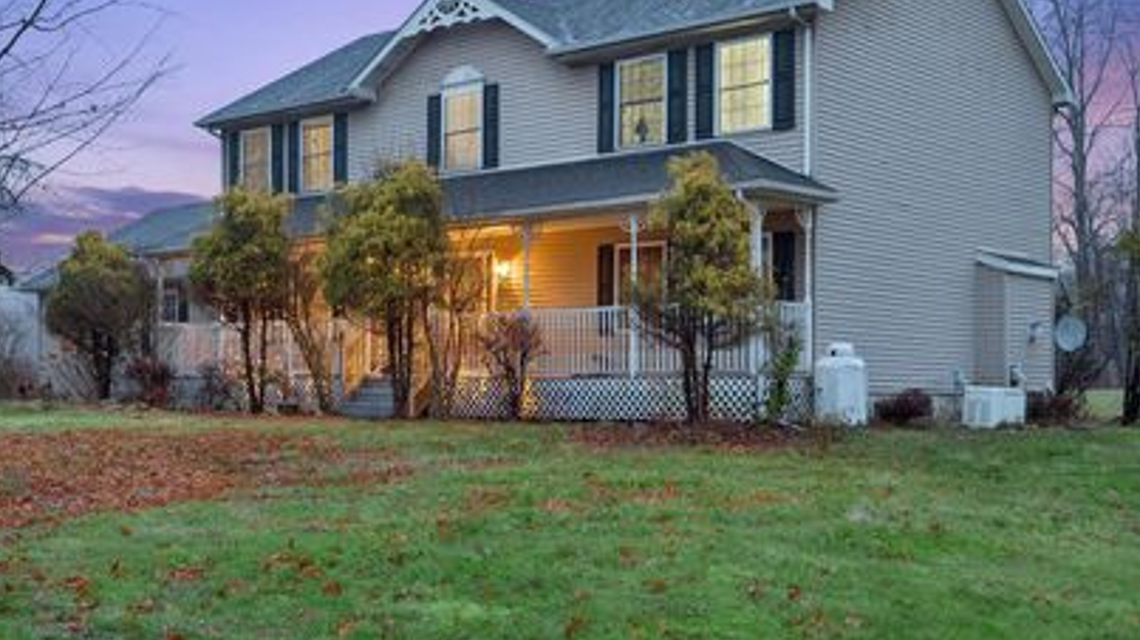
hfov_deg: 44.6
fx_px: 1389
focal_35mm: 46
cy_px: 202
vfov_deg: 25.7
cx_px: 557
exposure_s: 1/8
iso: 800
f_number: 4
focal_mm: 17
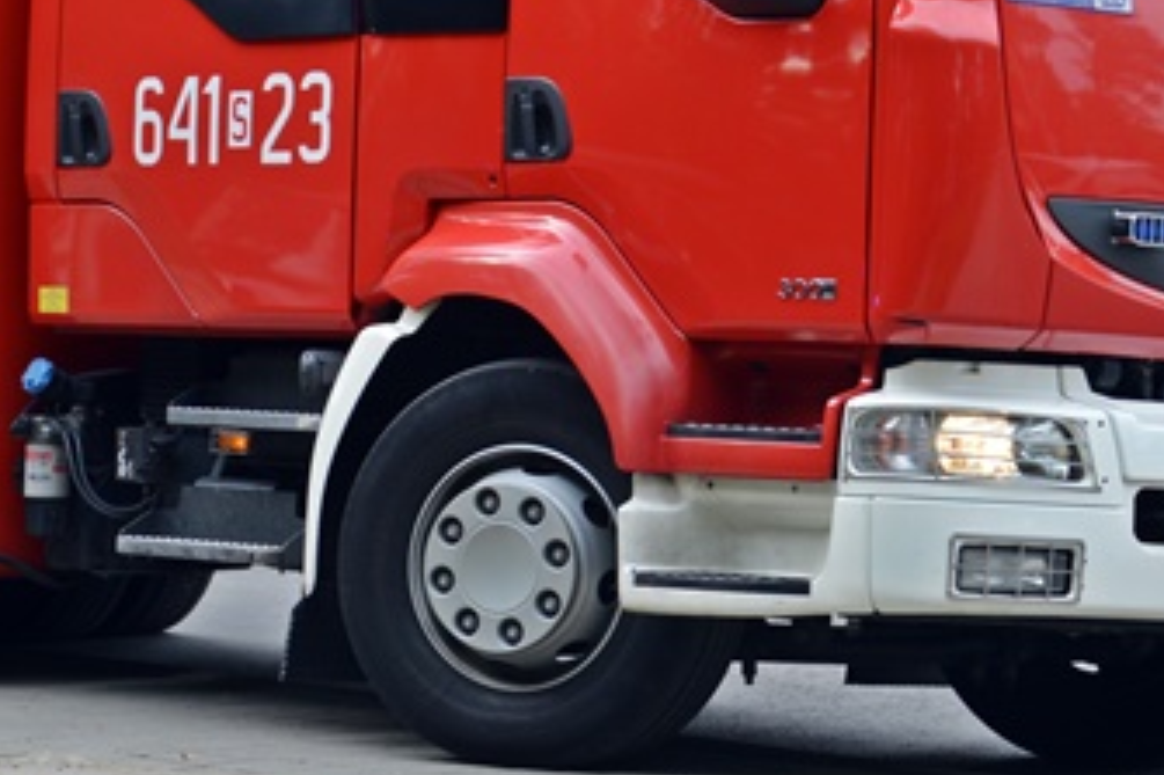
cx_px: 306
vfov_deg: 8.0
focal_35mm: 171
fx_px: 5535
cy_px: 189
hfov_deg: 12.0
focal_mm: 45
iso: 180
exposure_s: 1/125
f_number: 5.6
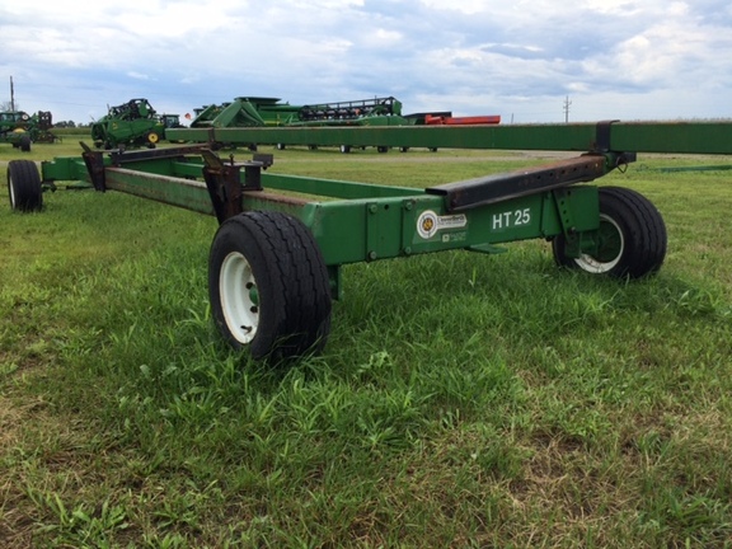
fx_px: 613
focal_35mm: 29
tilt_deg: -10.4
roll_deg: +0.4
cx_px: 366
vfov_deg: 48.2
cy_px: 274
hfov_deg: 61.7
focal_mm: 4.15
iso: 32
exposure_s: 1/1414
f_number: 2.2
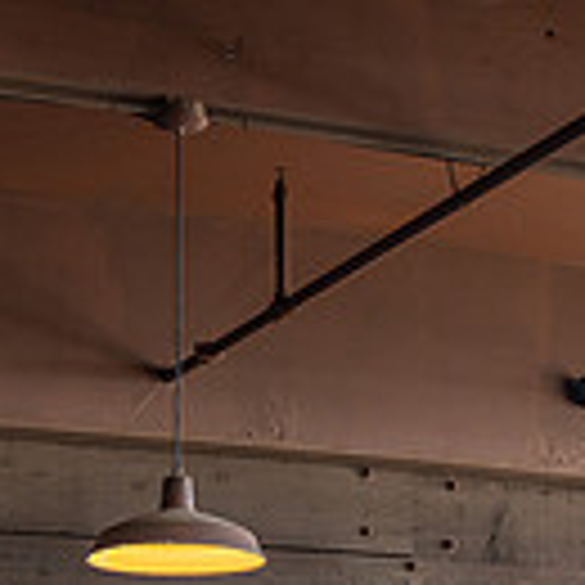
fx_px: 2218
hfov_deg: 15.0
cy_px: 864
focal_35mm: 116
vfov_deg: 14.1
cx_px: 296
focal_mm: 24
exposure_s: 1/100
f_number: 3.5
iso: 500
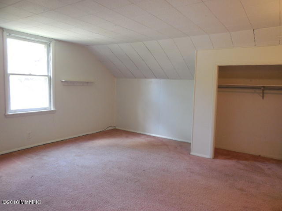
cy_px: 106
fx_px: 204
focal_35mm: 25
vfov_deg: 54.9
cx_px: 141
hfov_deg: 69.4
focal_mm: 4.5
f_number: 3.1
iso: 280
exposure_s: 1/30
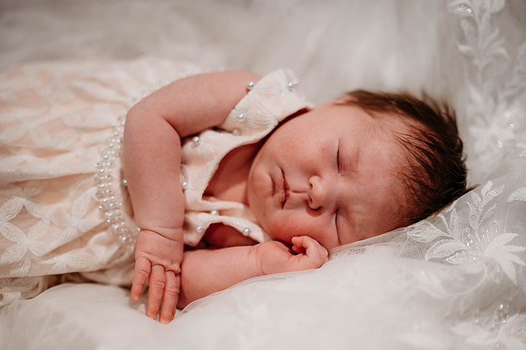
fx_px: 730
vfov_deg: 27.0
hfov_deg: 39.6
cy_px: 175
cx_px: 263
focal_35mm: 50
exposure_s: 1/250
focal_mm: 50
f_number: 1.4
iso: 1100
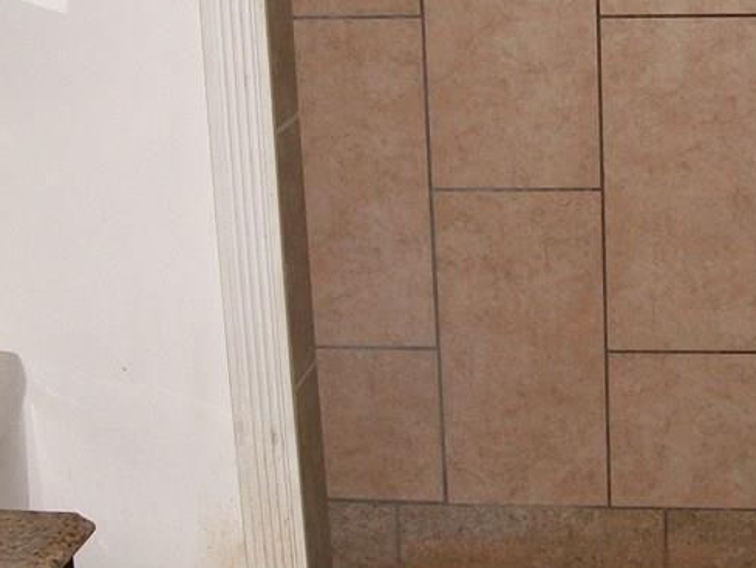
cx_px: 578
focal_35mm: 67
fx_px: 1464
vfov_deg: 21.9
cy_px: 210
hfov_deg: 28.5
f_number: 2.9
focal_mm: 5.7
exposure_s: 1/30
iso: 160
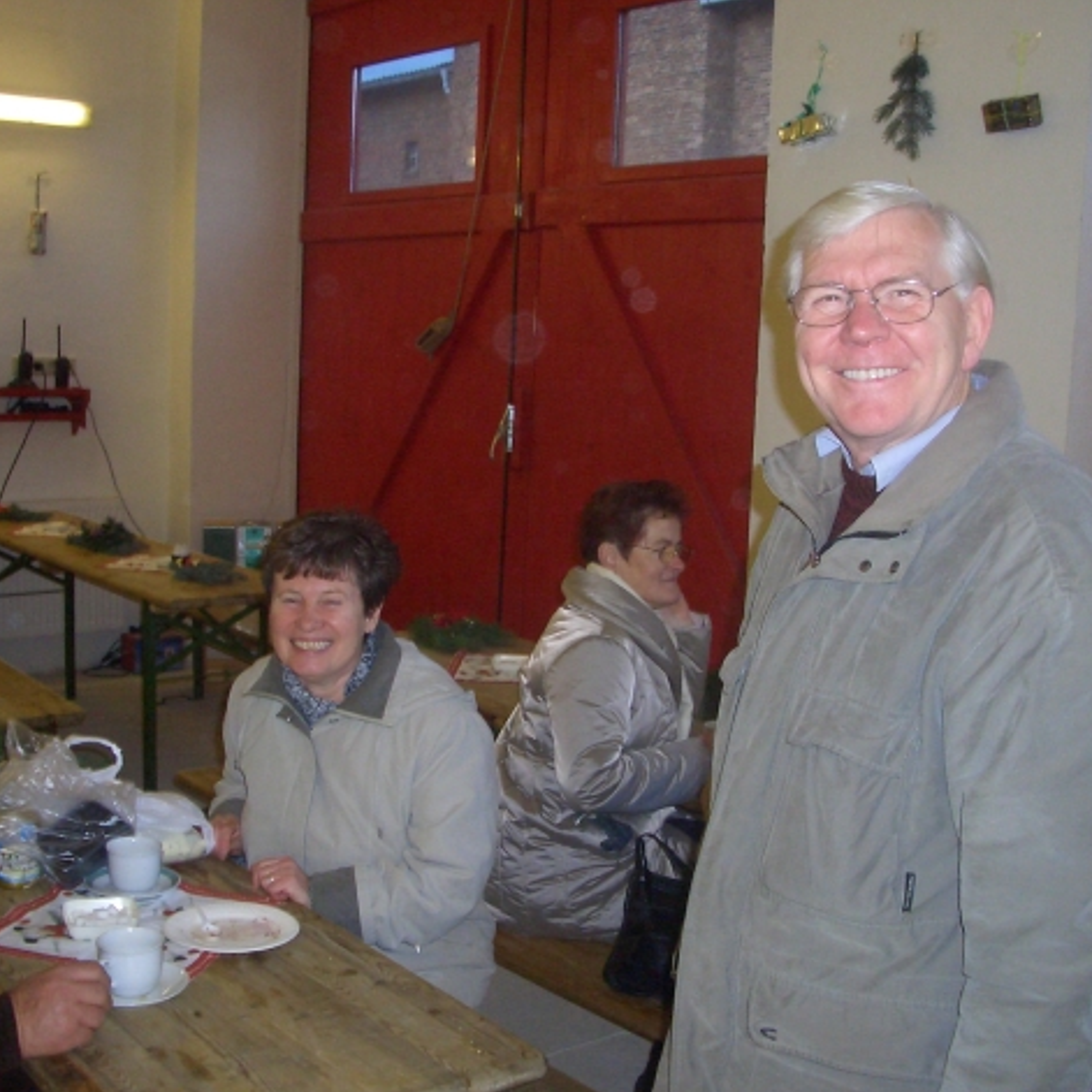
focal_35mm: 42
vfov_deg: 40.0
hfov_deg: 40.0
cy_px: 554
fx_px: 1499
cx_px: 522
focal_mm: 5.8
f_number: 4.3
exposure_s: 1/40
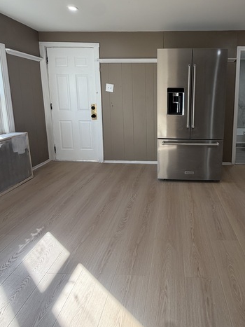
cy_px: 127
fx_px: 189
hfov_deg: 63.8
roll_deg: -0.5
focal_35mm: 20
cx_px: 168
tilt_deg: -8.9
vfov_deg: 80.6
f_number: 2.2
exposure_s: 1/121
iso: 80
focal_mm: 2.22
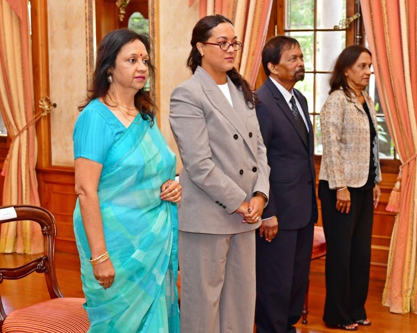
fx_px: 642
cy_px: 166
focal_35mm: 52
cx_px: 236
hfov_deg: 35.9
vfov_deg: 29.1
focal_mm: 46
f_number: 5
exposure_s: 1/200
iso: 1600
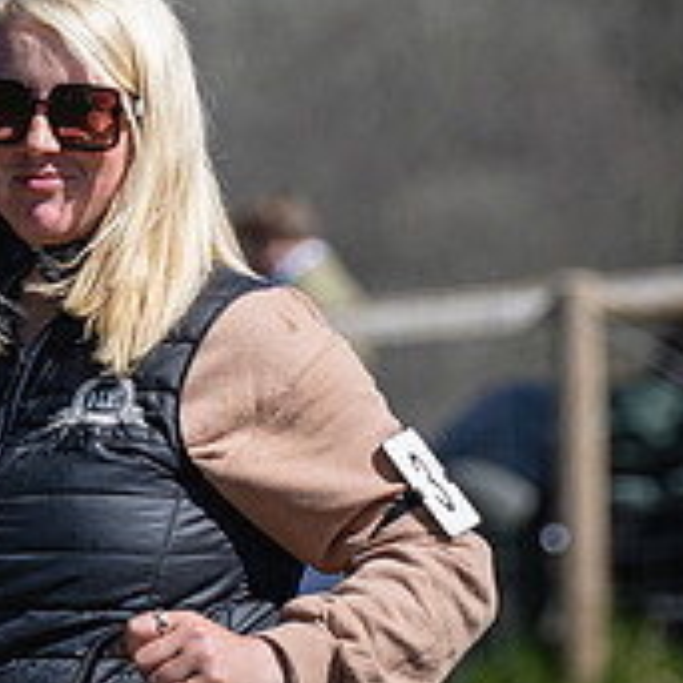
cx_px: -334
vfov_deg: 2.2
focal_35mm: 794
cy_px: 203
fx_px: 17724
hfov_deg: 2.2
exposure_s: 1/2000
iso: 160
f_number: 4
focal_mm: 135
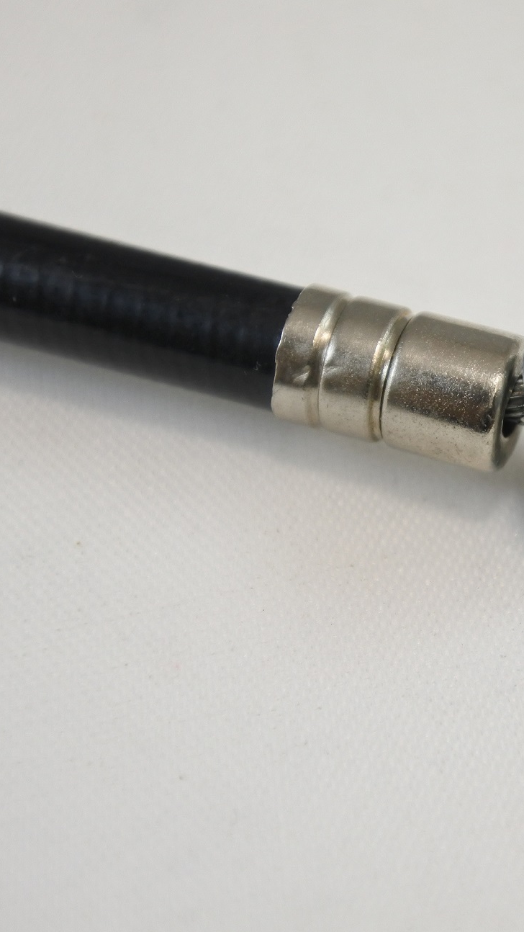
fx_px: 2494
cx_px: 434
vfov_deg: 21.1
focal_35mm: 101
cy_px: 467
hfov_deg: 11.9
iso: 400
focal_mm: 24
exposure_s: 1/125
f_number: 5
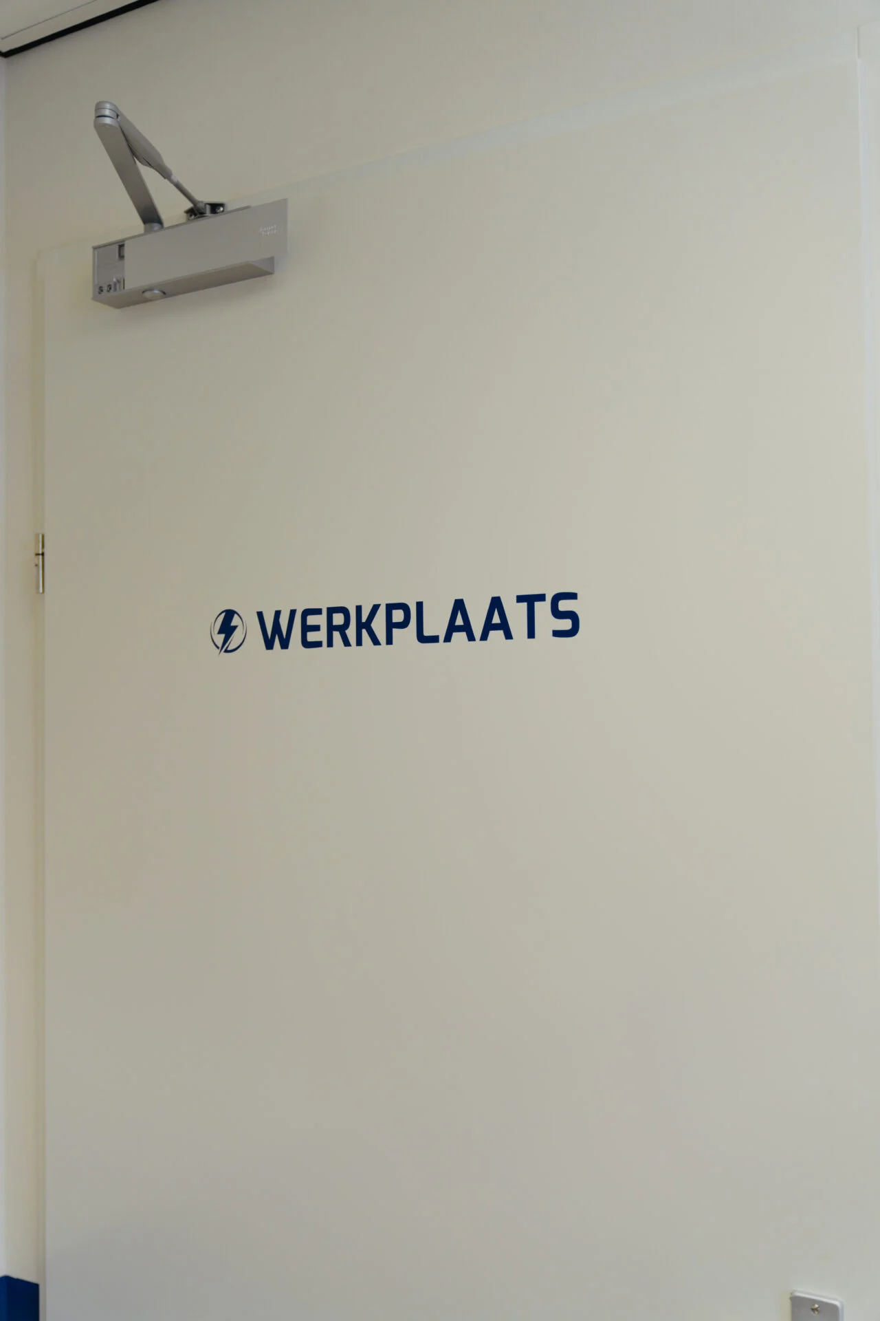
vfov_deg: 53.1
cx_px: 440
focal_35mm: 36
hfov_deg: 36.9
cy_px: 660
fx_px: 1320
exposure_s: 1/250
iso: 500
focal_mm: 36
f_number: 2.8
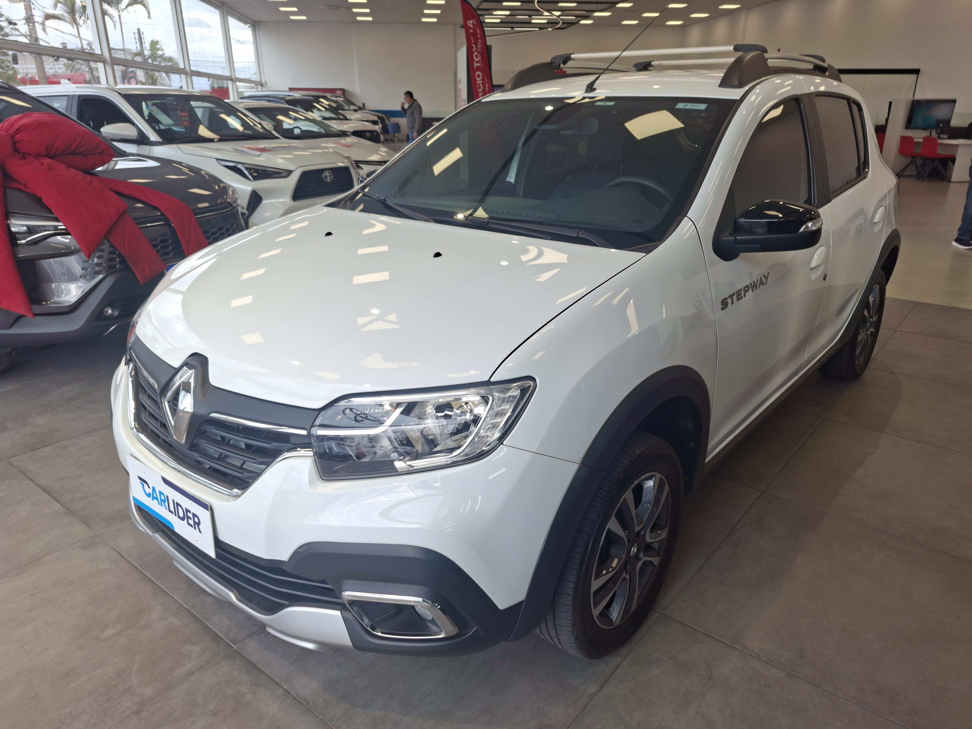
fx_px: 646
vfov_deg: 58.9
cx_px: 486
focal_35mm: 23
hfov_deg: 73.9
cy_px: 364
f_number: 1.8
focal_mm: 5.54
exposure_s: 1/181
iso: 50
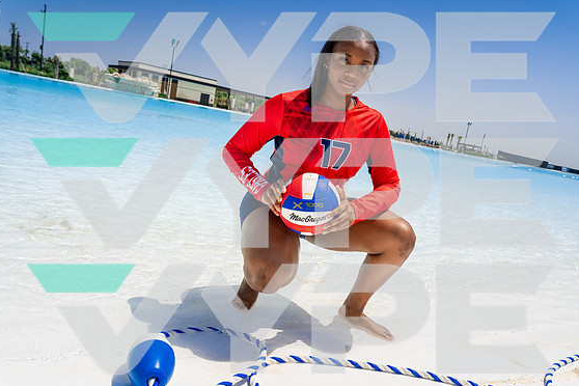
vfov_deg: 49.6
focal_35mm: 26
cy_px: 194
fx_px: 418
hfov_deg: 69.4
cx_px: 295
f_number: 9
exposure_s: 1/250
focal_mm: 25
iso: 100
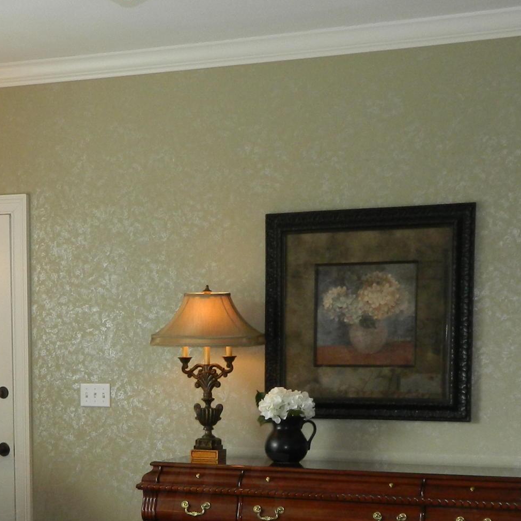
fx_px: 1158
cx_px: 129
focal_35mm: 68
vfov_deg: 24.5
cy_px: 487
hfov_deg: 25.1
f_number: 3.1
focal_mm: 4.5
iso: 100
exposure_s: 1/30
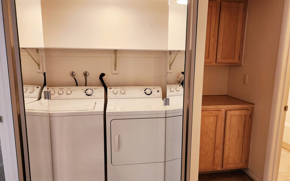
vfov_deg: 47.6
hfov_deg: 70.4
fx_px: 205
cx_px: 142
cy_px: 94
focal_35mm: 26
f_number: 1.8
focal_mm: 5
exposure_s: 1/120
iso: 500
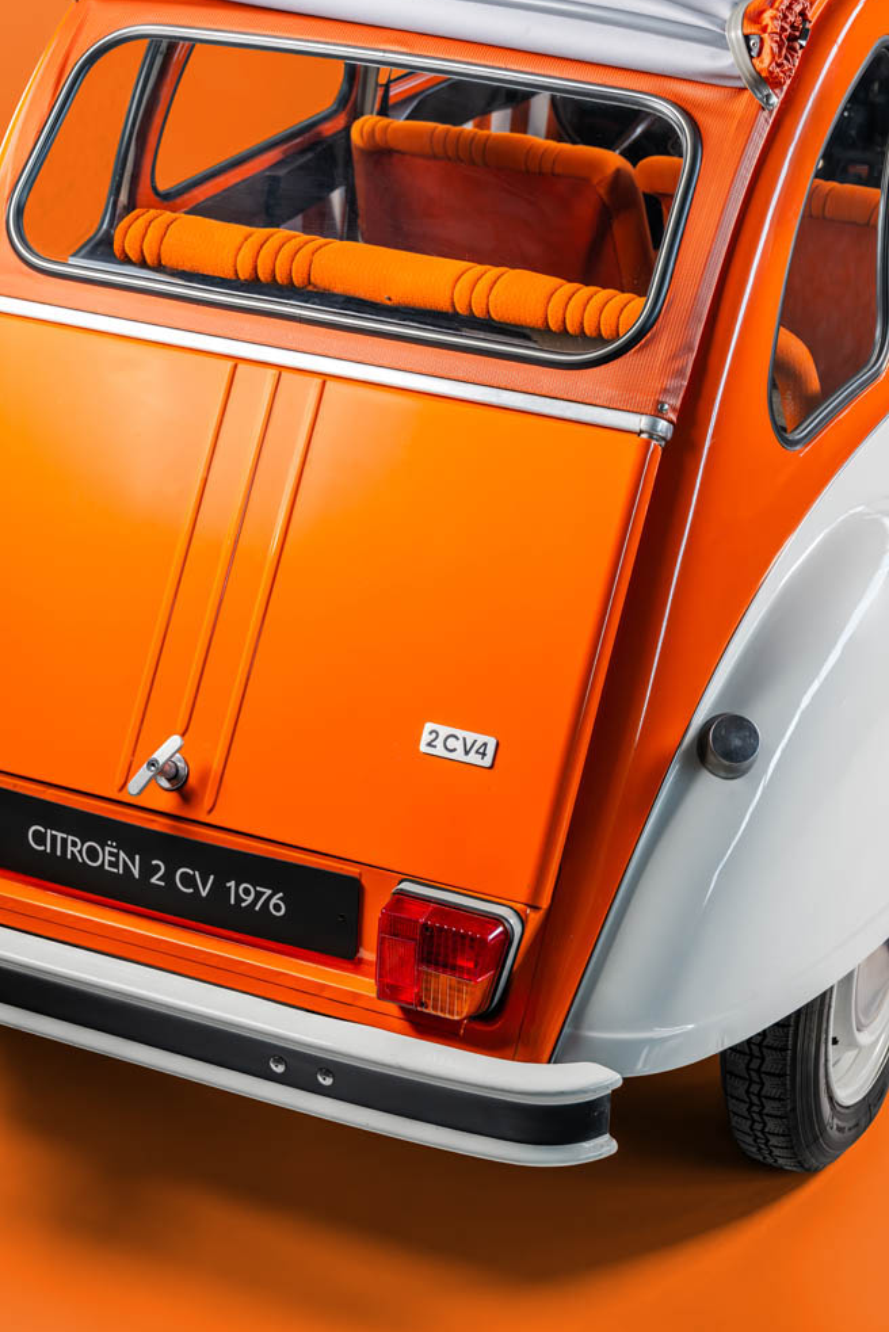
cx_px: 557
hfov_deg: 16.6
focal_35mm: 82
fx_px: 3035
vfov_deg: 24.7
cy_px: 545
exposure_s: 1/80
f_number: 4.5
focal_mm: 63
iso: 800
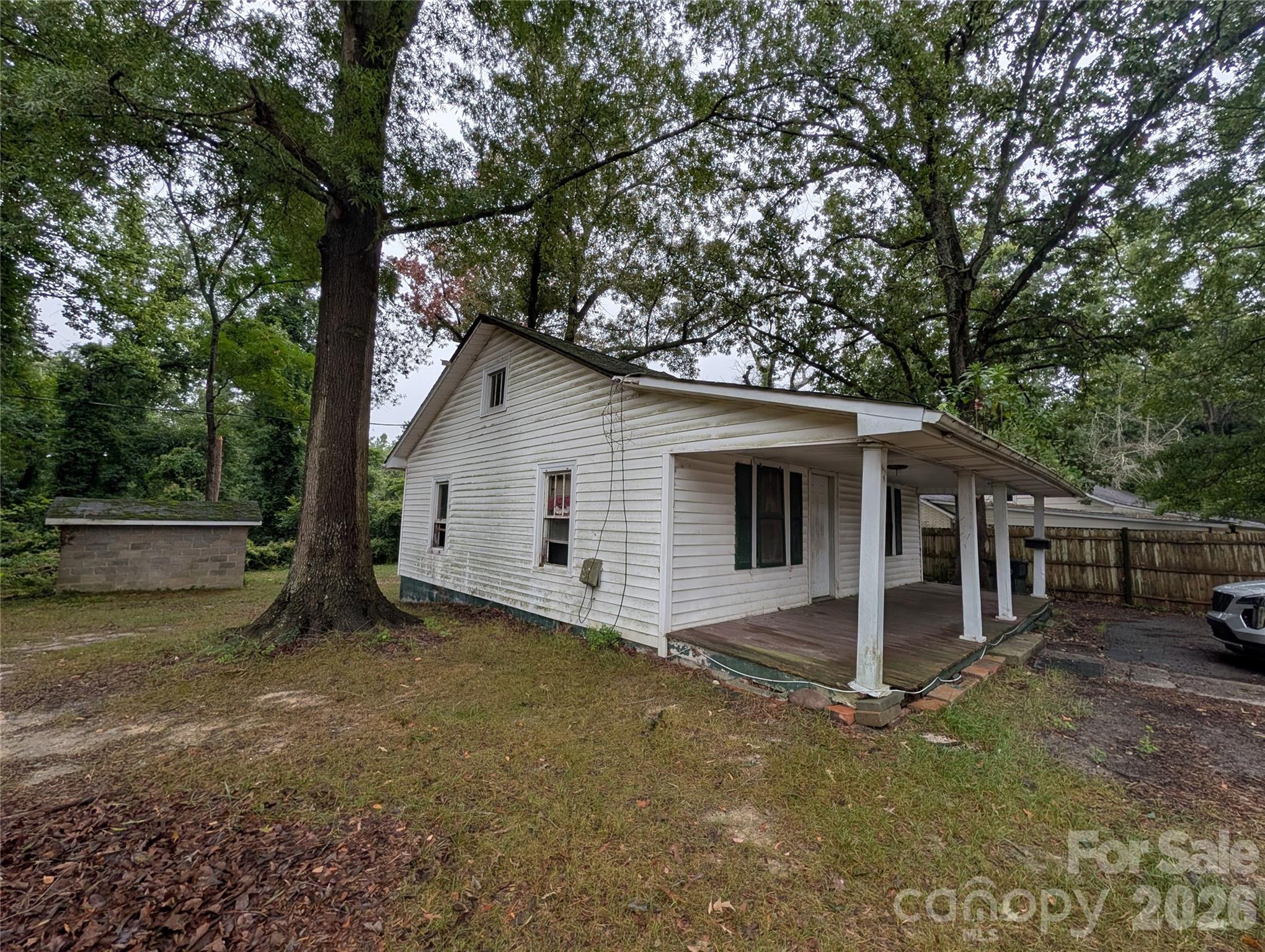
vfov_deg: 94.6
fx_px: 439
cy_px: 476
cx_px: 632
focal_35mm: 12
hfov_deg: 110.5
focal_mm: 2.02
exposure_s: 1/1045
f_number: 1.7
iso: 49
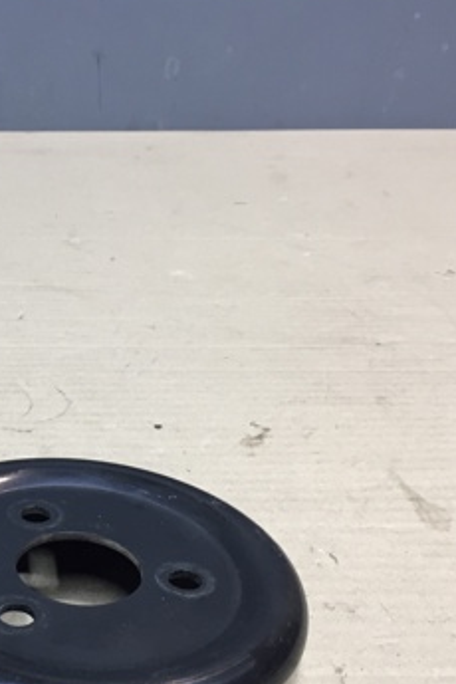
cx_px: -30
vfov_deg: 35.4
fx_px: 1064
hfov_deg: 22.9
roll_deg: -1.6
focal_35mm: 56
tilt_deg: -29.3
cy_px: 446
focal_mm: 4.15
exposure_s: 1/33
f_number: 2.2
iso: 64
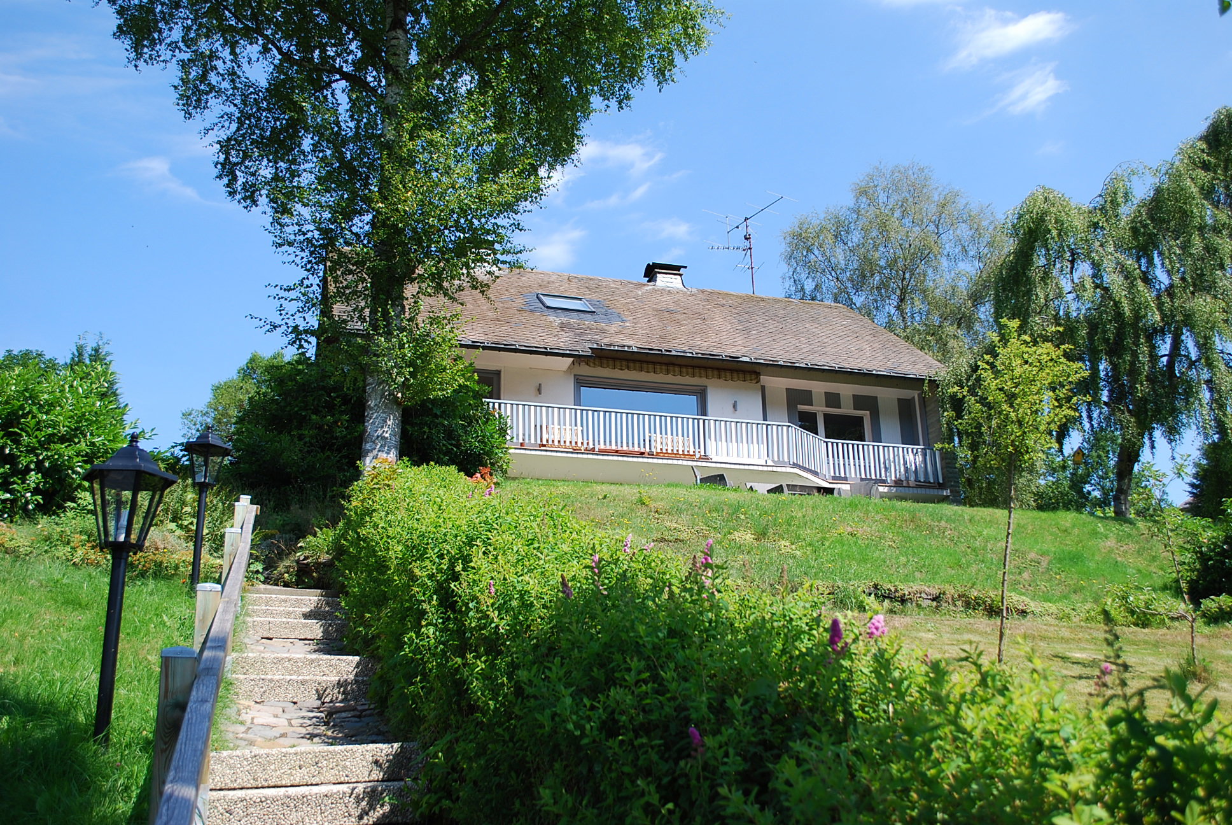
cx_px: 616
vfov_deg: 37.0
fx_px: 1233
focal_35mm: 36
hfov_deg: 53.1
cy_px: 412
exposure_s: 1/320
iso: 100
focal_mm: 24
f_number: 4.5
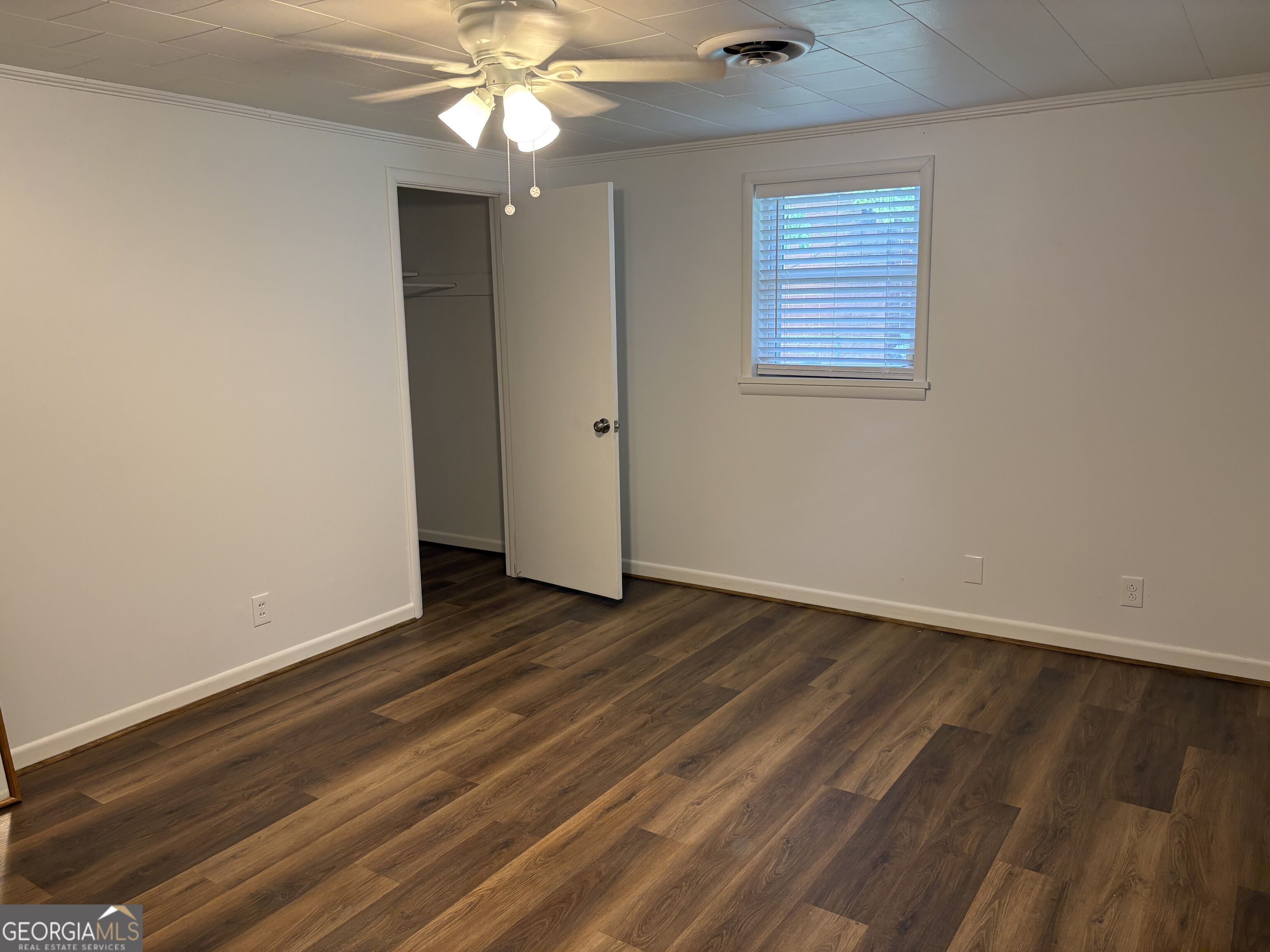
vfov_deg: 53.1
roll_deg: +1.4
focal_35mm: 26
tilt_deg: -10.6
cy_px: 476
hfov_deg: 67.3
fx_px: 954
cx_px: 635
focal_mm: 5.96
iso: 160
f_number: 1.6
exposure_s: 1/60
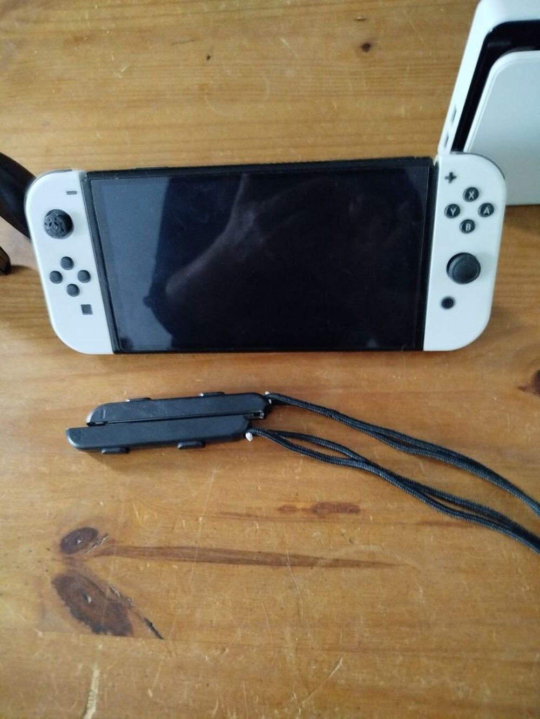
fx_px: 499
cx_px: 270
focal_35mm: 24
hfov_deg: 56.8
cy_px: 360
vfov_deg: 71.6
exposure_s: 1/10
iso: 1600
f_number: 1.7
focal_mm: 5.31
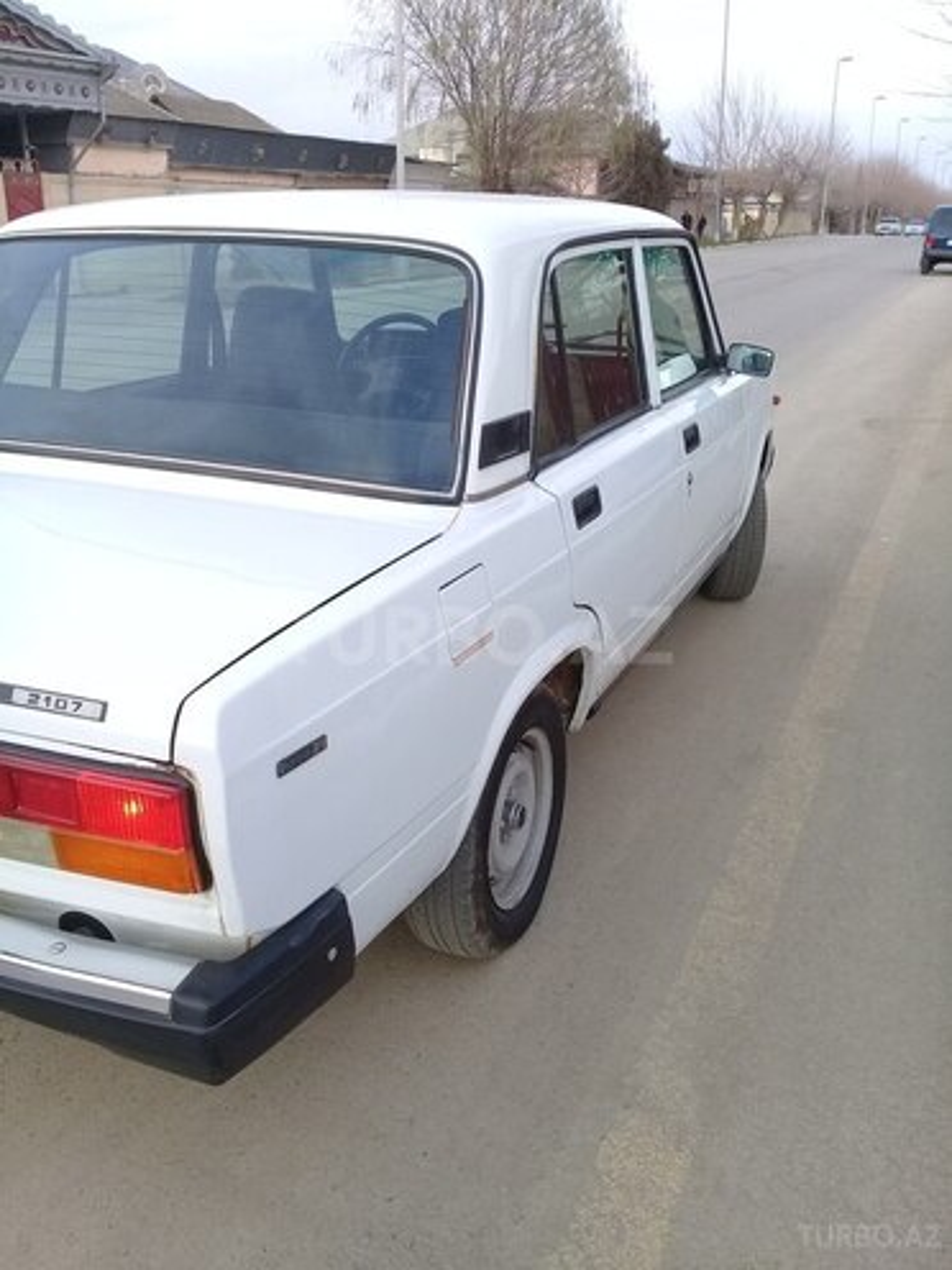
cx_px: 476
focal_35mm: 31
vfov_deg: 58.4
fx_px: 1137
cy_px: 635
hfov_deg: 45.4
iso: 50
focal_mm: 3.3
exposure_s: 1/300
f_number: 2.2
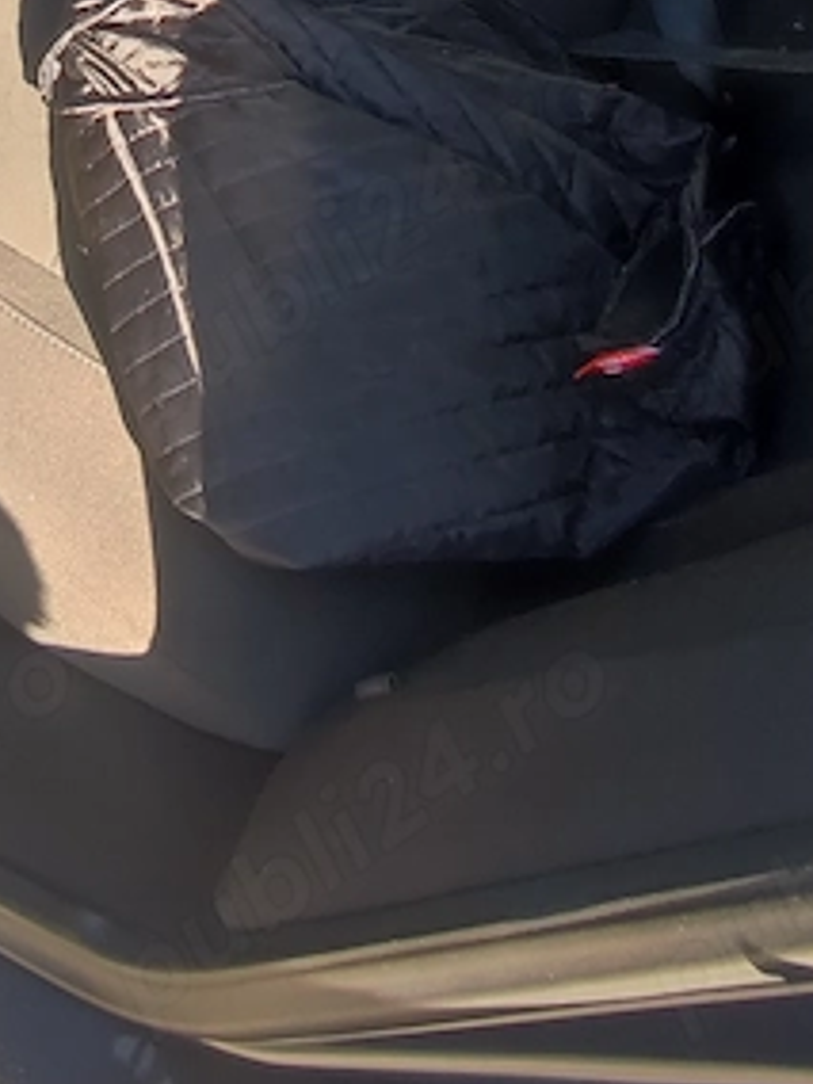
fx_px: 1409
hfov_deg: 30.8
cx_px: 92
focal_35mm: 45
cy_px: -216
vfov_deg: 34.0
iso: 105
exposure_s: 1/100
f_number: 2.2
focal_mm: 1.65
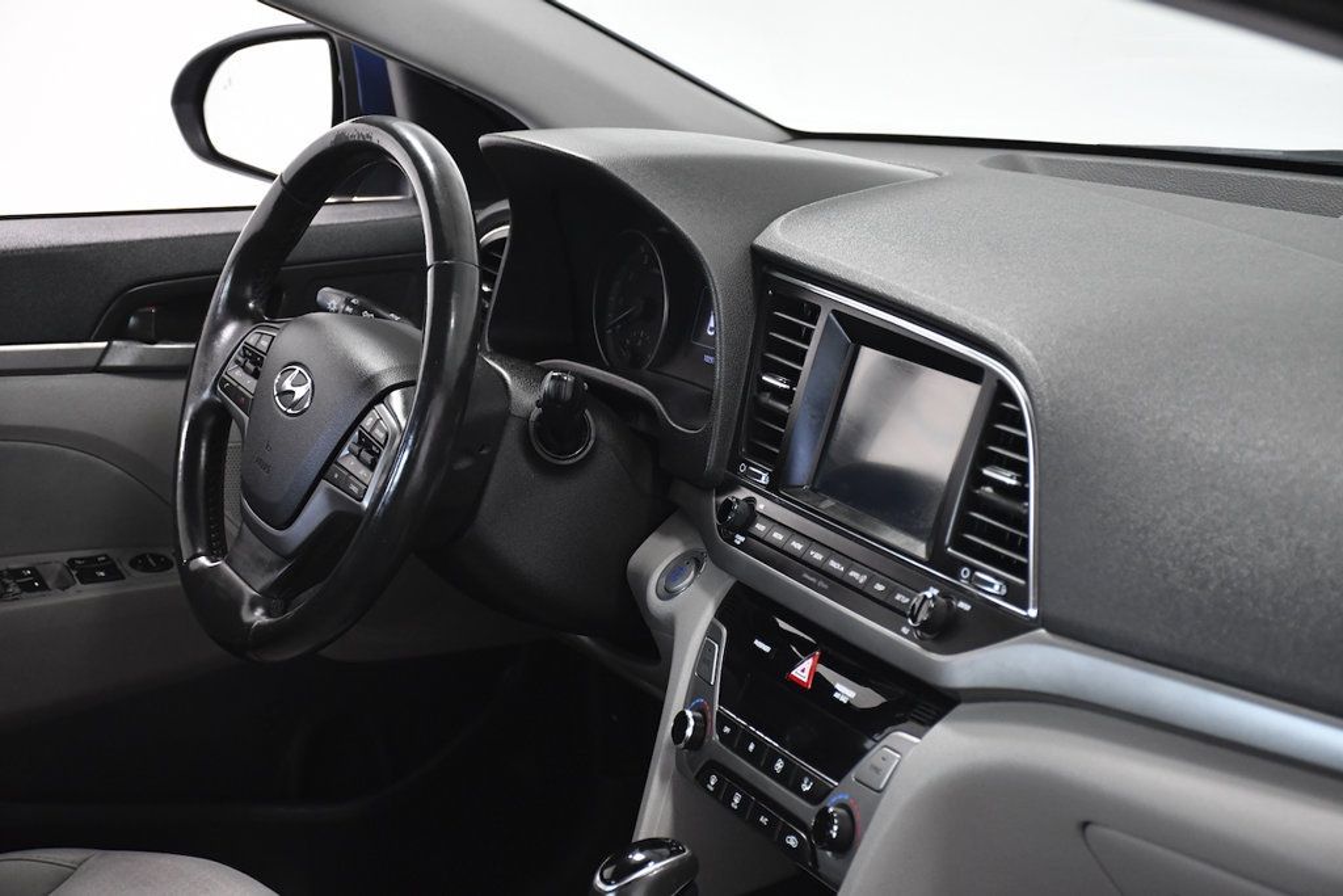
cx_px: 672
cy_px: 448
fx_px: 2798
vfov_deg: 18.2
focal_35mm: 75
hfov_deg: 27.0
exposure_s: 1/250
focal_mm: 50
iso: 2500
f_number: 4.8
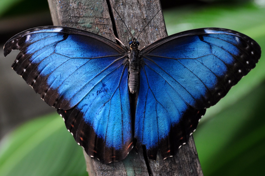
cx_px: 132
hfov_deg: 13.1
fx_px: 1158
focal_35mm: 158
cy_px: 88
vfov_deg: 8.7
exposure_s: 1/160
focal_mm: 105
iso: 400
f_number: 8
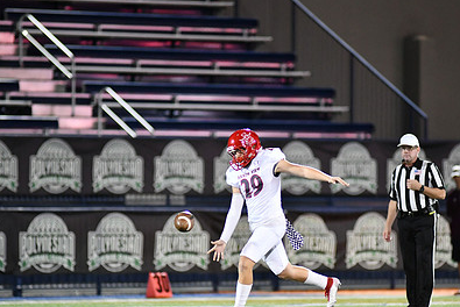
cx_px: 268
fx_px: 5626
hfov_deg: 4.7
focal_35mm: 440
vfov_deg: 3.1
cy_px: 202
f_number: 2.8
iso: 4500
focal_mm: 300
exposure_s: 1/1000
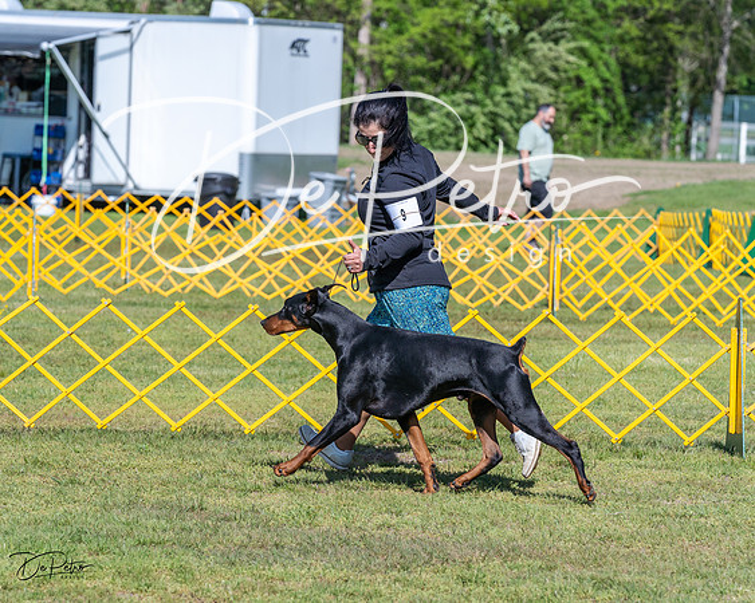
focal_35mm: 193
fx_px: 4302
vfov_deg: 8.0
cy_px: 302
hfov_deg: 10.0
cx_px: 378
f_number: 6.3
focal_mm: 171
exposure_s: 1/2000
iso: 400
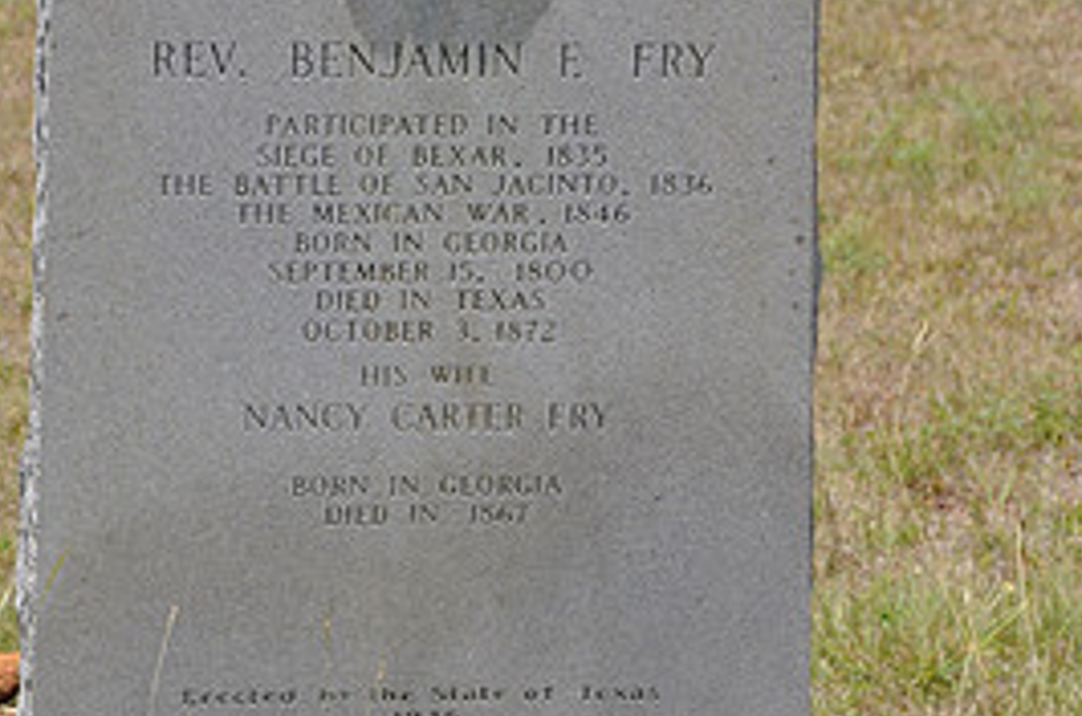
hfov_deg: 15.7
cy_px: 193
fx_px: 3928
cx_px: 407
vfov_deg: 10.4
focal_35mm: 131
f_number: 7.1
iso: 200
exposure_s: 1/200
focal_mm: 40
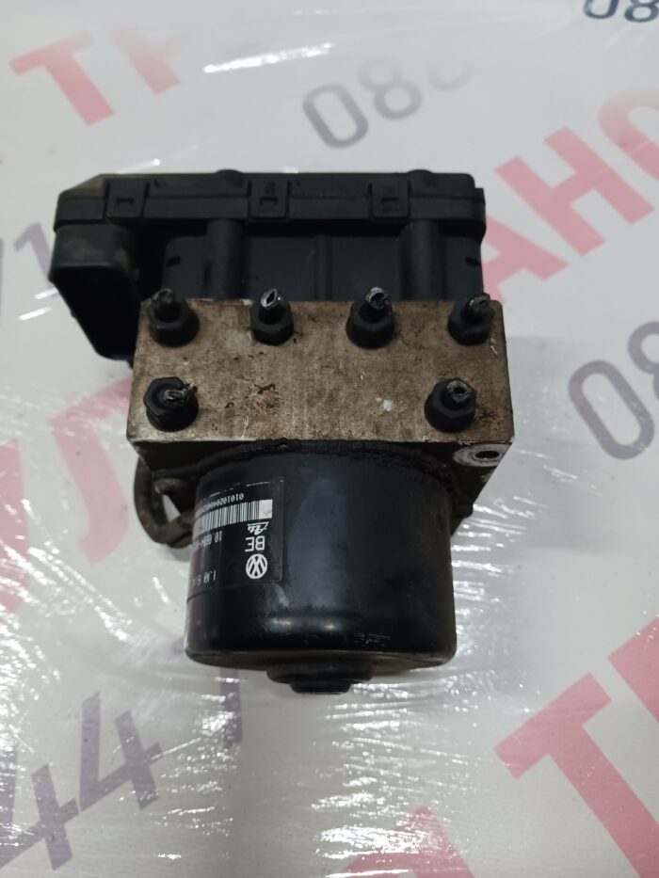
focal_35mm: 27
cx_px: 330
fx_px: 685
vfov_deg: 65.3
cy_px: 439
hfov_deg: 51.4
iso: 250
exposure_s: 1/25
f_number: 1.8
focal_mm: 4
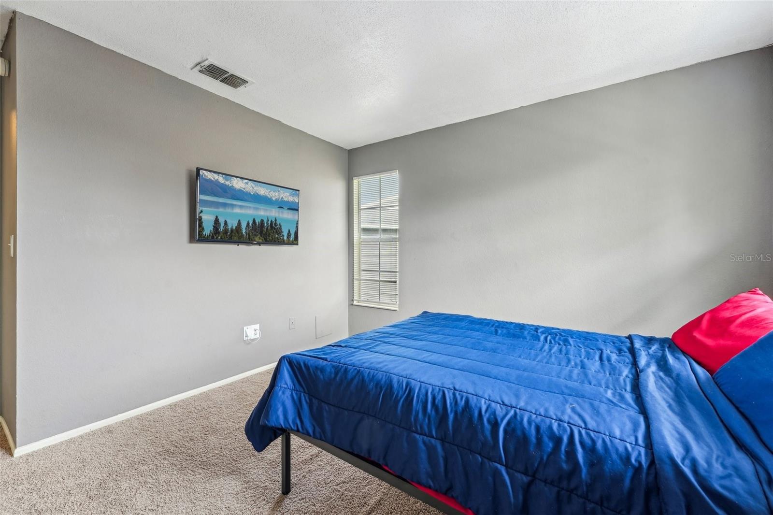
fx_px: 301
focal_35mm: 14
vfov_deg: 81.2
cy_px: 258
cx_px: 386
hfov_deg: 104.3
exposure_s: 1/13
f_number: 8
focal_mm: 14
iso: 200
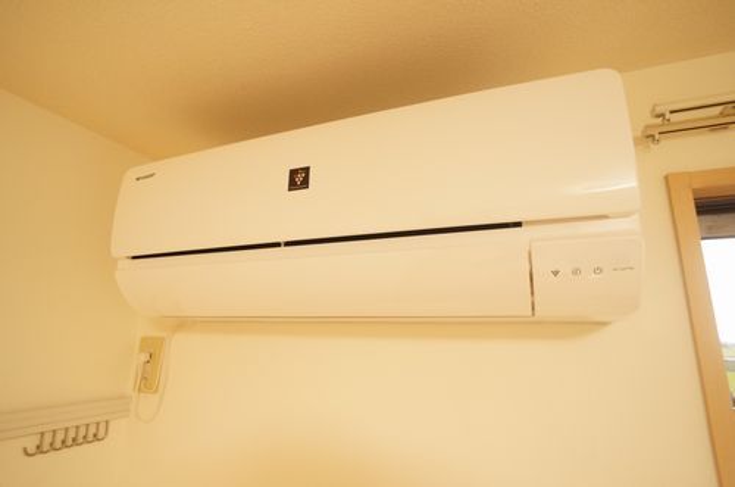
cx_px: 368
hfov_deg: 73.9
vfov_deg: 52.9
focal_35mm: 24
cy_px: 244
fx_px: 489
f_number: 3.5
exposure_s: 1/60
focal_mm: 16
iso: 800
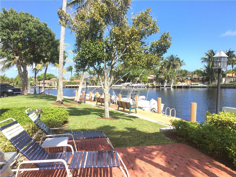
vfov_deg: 48.2
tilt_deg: -1.3
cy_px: 88
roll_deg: +1.3
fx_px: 198
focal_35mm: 29
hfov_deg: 61.7
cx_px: 118
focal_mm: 4.15
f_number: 2.2
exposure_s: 1/674
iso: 25
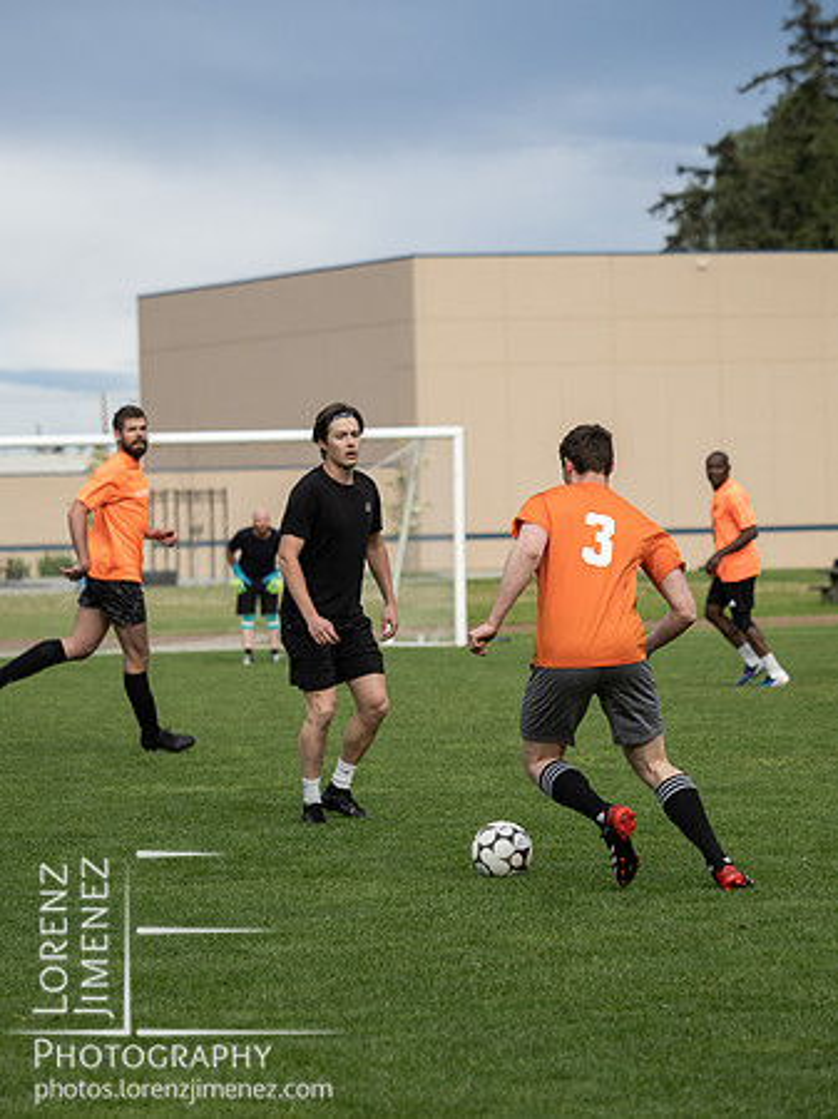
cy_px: 560
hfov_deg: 8.7
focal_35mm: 170
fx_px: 5492
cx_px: 419
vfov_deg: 11.6
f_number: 2.8
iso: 160
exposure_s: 1/1250
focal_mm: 85
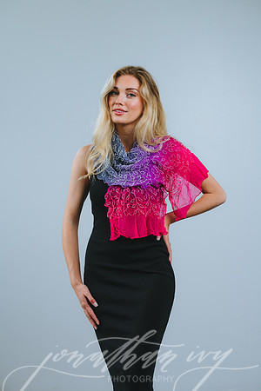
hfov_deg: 16.1
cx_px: 130
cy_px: 196
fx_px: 924
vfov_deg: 23.9
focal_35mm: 85
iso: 80
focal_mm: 85
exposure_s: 1/200
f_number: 4
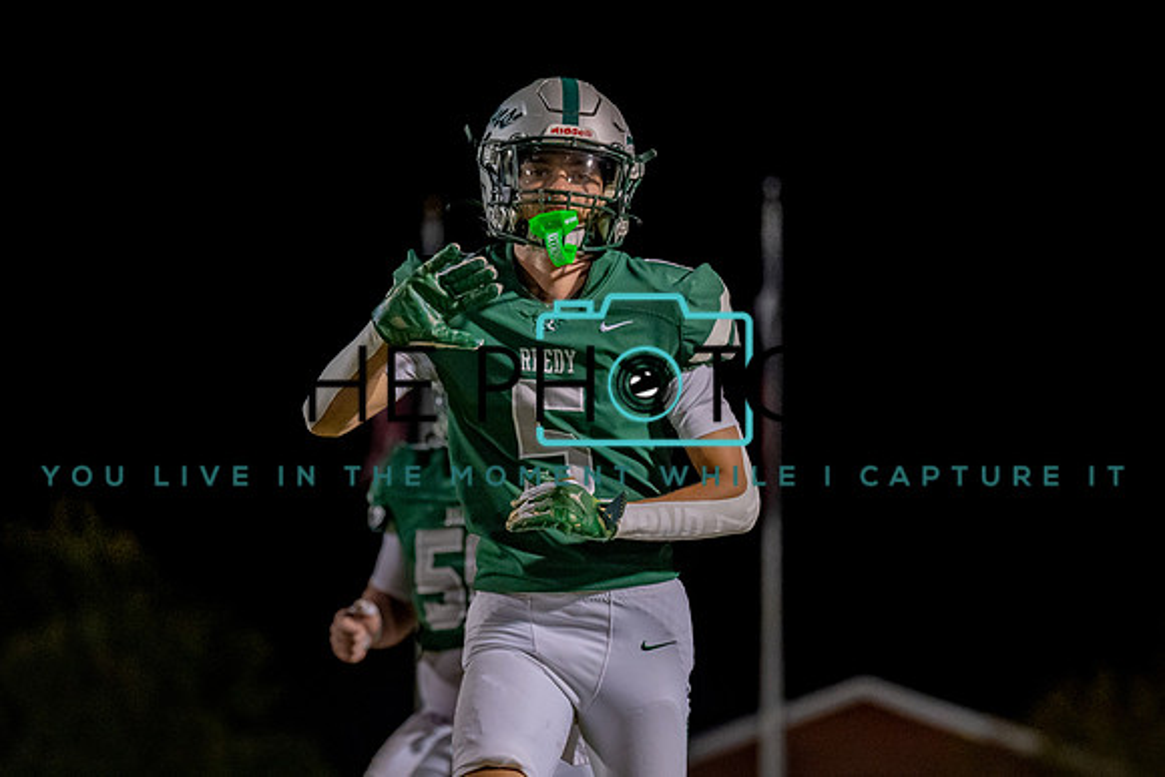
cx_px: 646
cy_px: 513
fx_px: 6128
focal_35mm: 189
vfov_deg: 7.3
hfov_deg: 10.9
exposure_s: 1/1000
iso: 3200
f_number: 2.8
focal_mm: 126
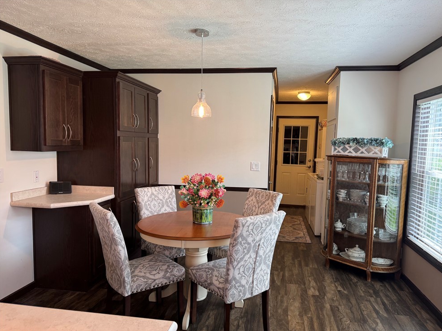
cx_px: 229
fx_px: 319
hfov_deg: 69.4
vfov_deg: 54.9
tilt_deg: -5.8
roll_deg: -1.6
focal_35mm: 25
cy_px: 171
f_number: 1.78
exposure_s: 1/120
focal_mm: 6.76
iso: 125
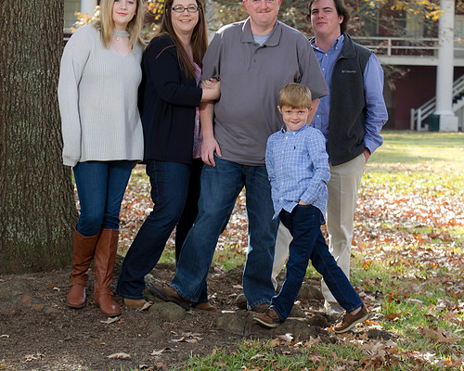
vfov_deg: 13.1
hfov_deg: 16.3
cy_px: 168
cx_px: 252
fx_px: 1620
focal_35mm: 118
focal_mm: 90
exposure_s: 1/100
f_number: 6.3
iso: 160
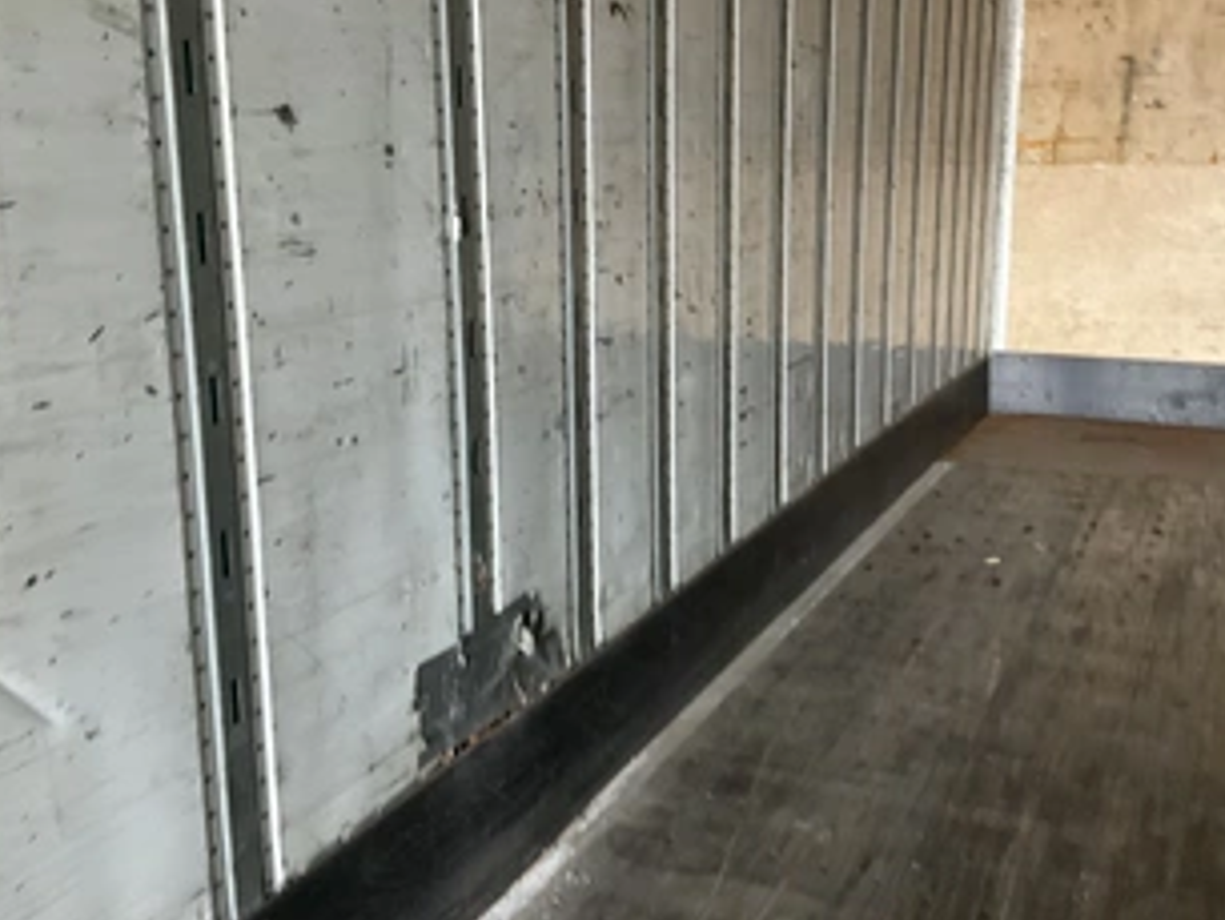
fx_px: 1345
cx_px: 647
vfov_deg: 37.7
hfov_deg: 48.9
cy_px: 438
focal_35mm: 38
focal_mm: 3
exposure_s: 1/60
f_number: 1.8
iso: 200
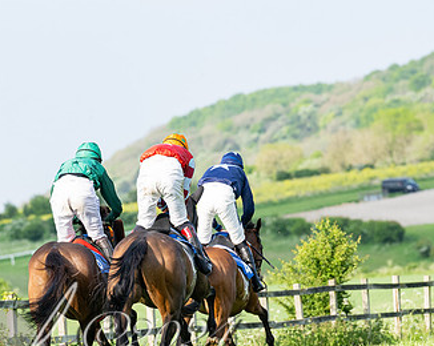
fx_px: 5260
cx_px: 111
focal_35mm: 410
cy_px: 245
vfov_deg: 3.8
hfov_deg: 4.7
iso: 400
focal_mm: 200
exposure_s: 1/1250
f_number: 5
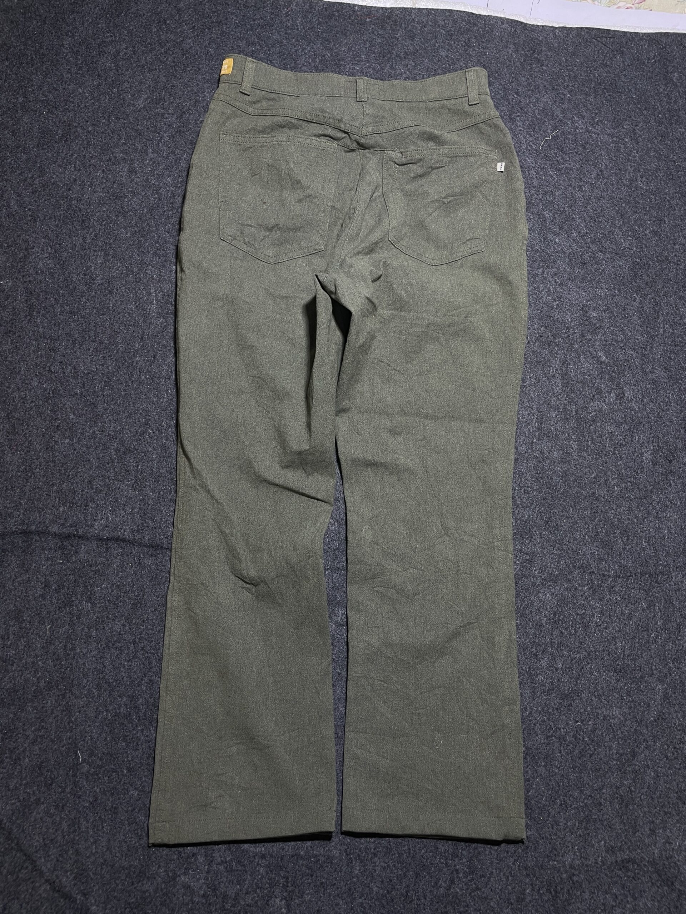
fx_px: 687
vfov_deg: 67.3
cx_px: 343
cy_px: 457
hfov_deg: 53.1
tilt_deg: -53.2
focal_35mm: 26
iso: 80
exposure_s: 1/50
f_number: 1.6
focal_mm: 4.2
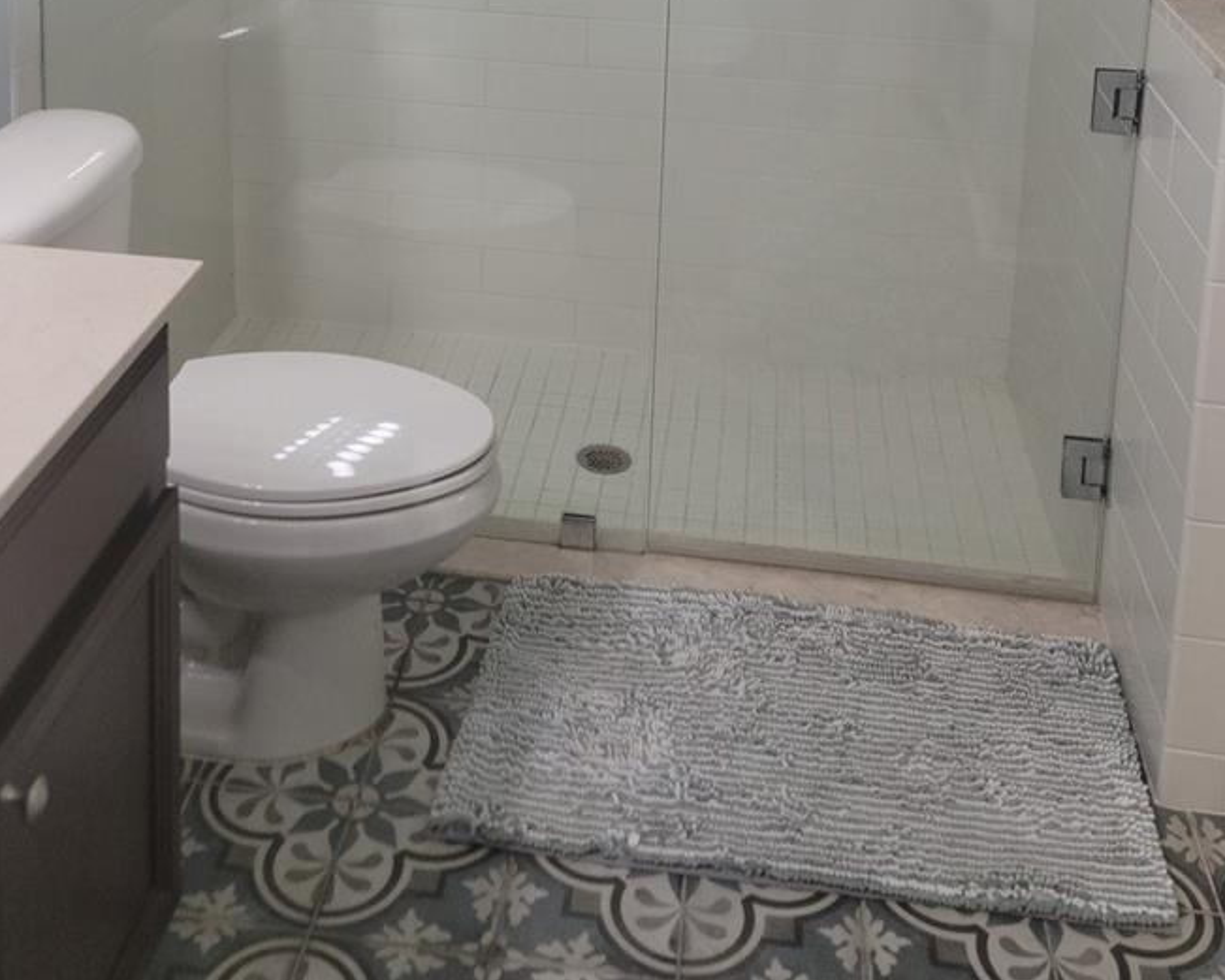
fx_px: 1632
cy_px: -88
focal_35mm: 45
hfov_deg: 41.1
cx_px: 568
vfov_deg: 30.1
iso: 160
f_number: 1.8
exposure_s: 1/60
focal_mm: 7
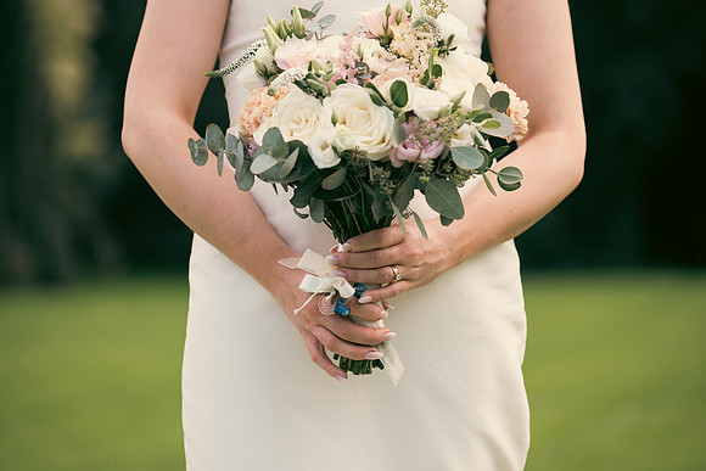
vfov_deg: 9.5
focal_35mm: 145
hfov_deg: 14.2
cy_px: 236
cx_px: 353
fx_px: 2844
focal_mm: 145
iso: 125
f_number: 3.5
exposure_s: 1/320
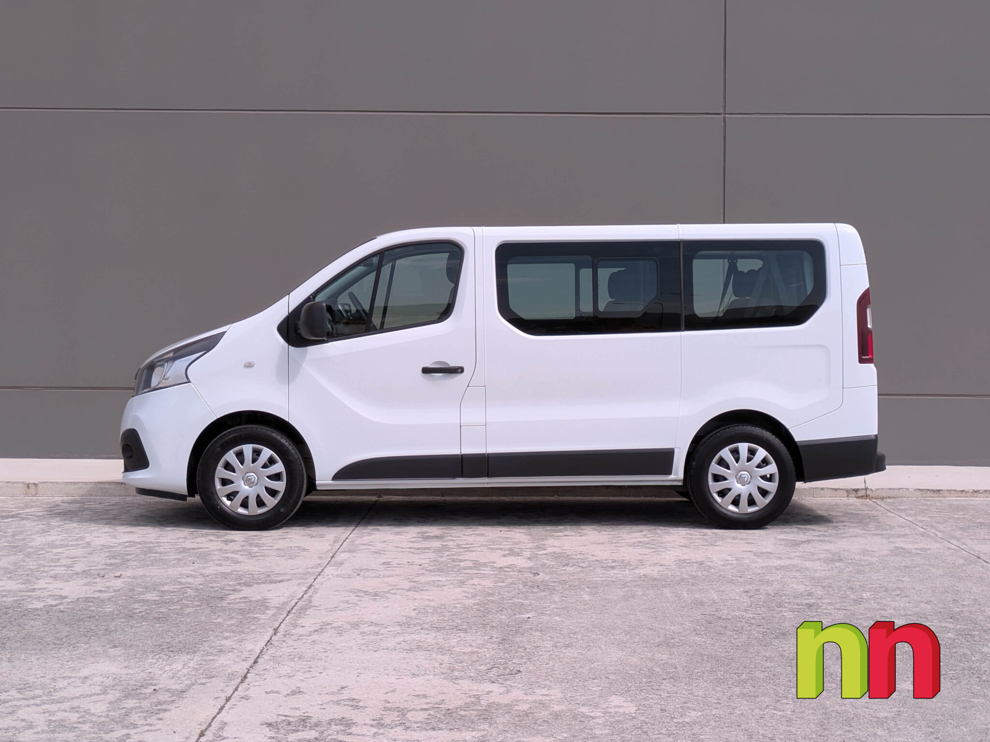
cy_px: 371
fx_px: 686
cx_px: 495
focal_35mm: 24
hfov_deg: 71.6
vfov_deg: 56.8
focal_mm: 6.86
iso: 80
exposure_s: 1/3200
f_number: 1.8
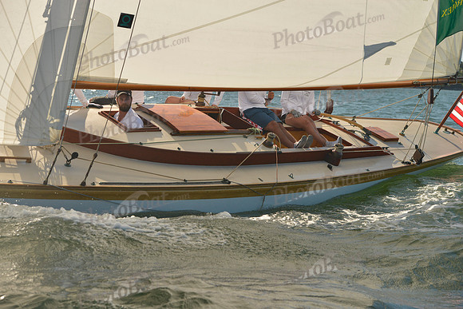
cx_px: 232
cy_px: 154
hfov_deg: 28.8
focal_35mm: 70
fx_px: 900
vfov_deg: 19.5
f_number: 6.3
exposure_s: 1/1250
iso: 400
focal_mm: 70
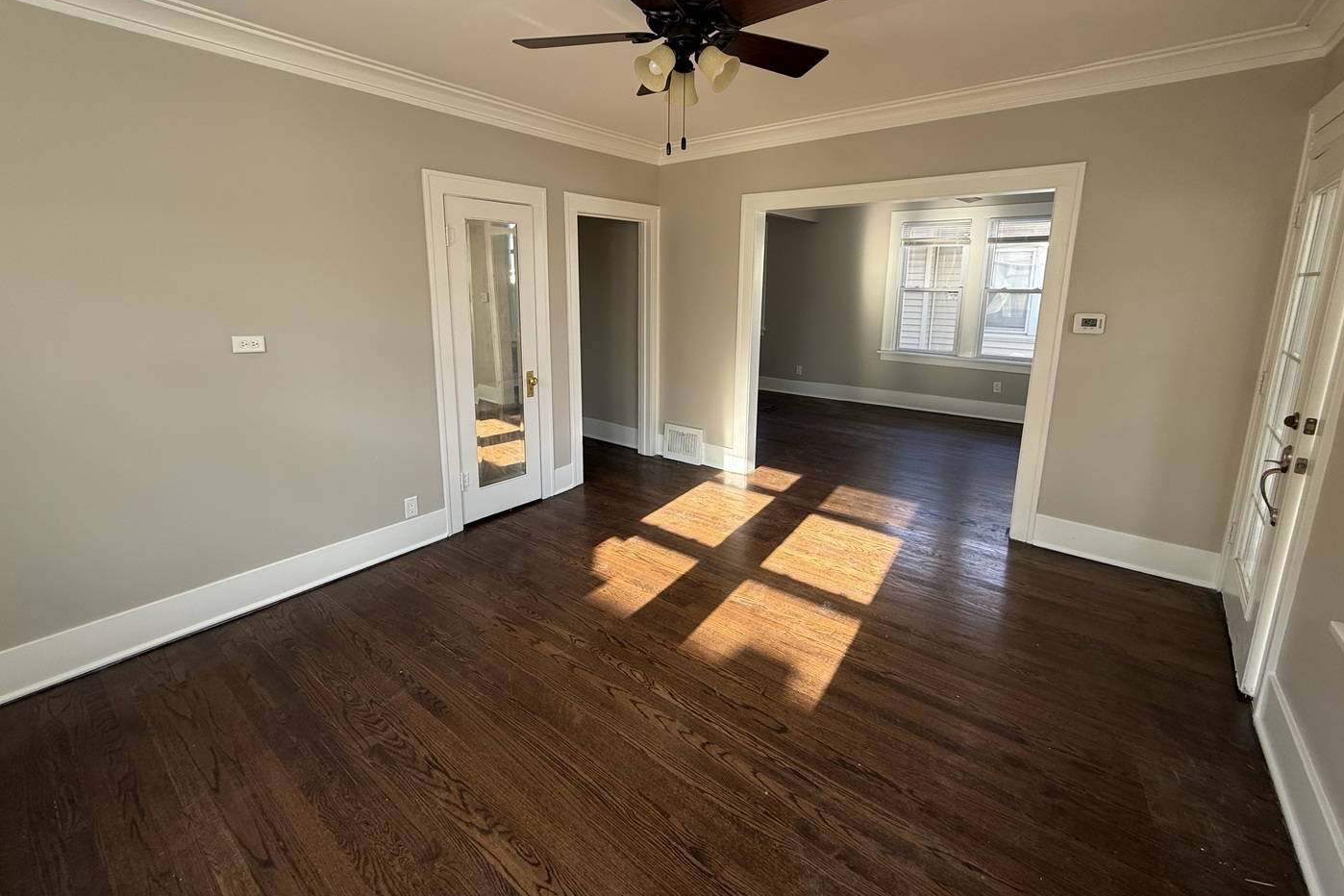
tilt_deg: -11.6
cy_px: 384
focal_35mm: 15
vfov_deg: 76.9
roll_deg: -1.2
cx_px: 677
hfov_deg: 100.4
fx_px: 560
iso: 64
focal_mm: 2.22
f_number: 2.2
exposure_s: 1/99
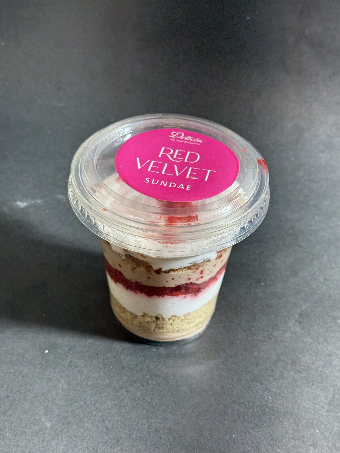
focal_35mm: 49
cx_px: 171
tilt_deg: -41.5
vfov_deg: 38.9
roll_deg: -3.0
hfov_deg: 29.7
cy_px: 229
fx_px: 642
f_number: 1.78
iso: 80
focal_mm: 6.76
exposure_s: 1/100
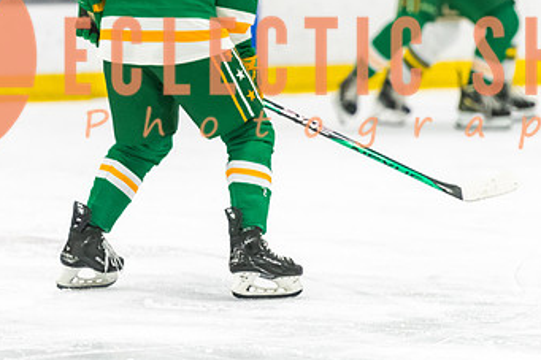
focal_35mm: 404
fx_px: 6068
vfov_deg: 3.4
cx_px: 174
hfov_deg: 5.1
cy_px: 16
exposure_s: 1/800
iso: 3200
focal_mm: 195
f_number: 2.8
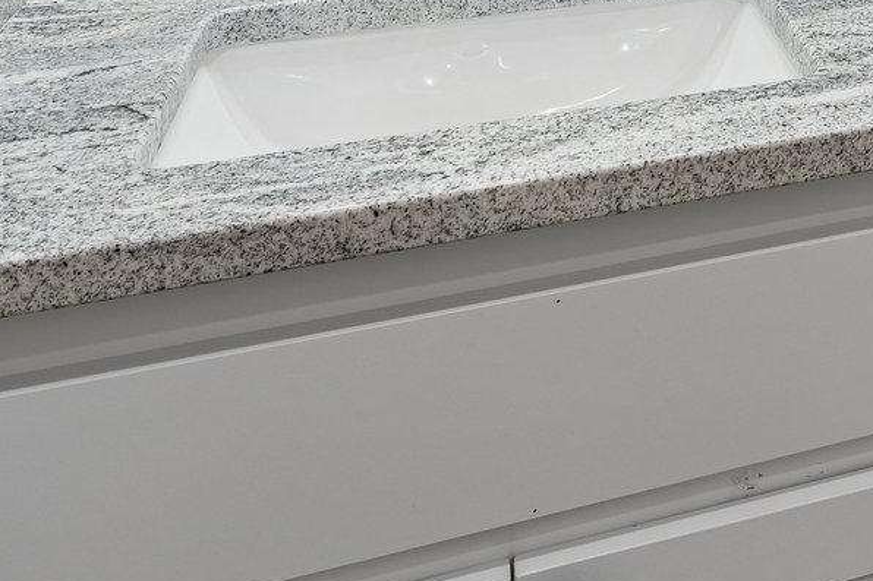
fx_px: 1333
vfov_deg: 19.6
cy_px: -402
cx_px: 1019
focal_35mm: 55
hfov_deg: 31.1
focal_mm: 16
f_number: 8
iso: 200
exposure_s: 1/15
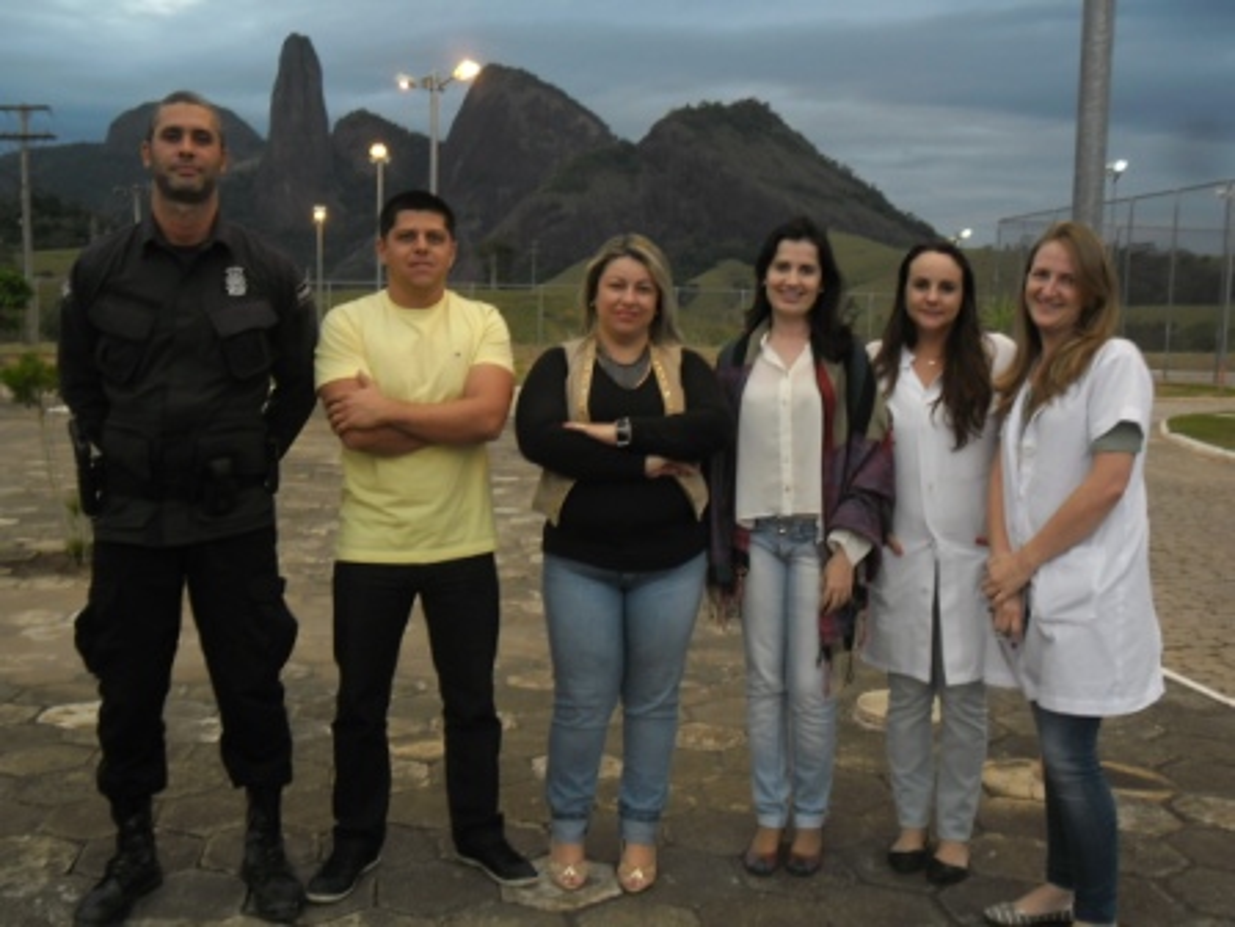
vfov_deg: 38.7
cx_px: 618
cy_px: 464
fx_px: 1320
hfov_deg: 50.1
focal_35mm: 37
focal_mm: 6.6
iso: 100
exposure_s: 1/58
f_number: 4
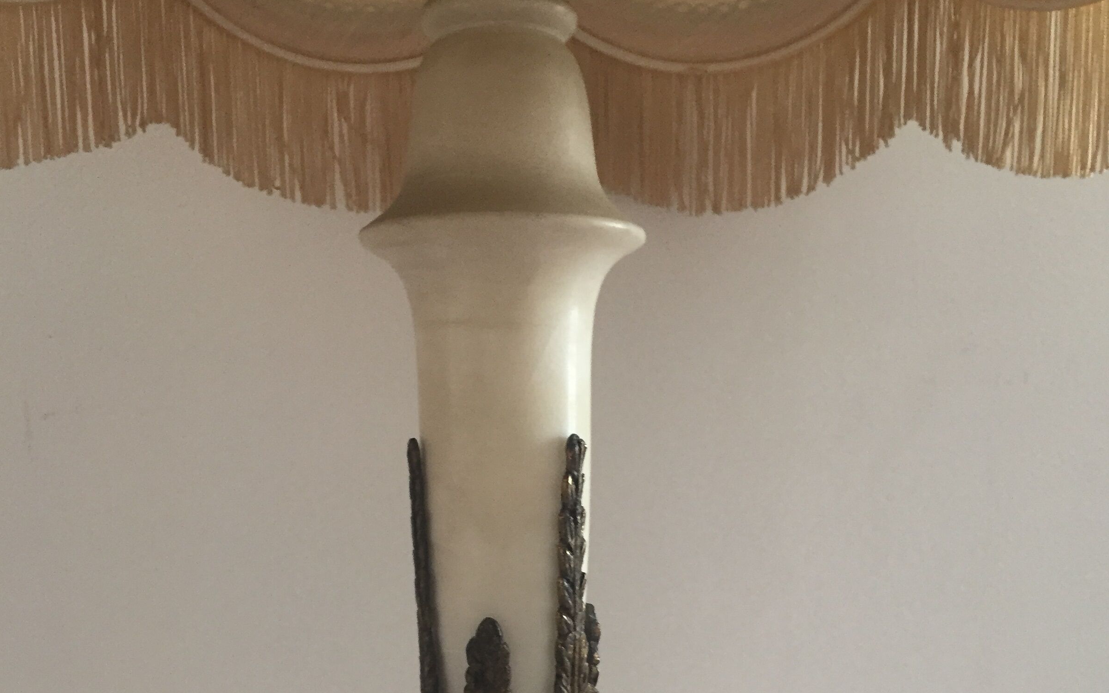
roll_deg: -0.9
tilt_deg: -8.1
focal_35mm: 42
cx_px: 545
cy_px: 637
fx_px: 1269
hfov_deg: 47.2
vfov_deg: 29.2
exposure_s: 1/30
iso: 125
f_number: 2.2
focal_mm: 4.15
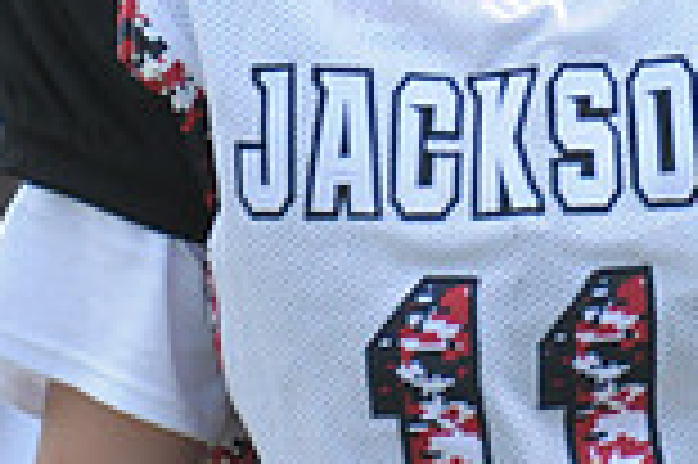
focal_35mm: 2245
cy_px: -205
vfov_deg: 0.6
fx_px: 43481
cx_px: 581
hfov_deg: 0.9
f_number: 4
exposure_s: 1/4000
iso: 1600
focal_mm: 400
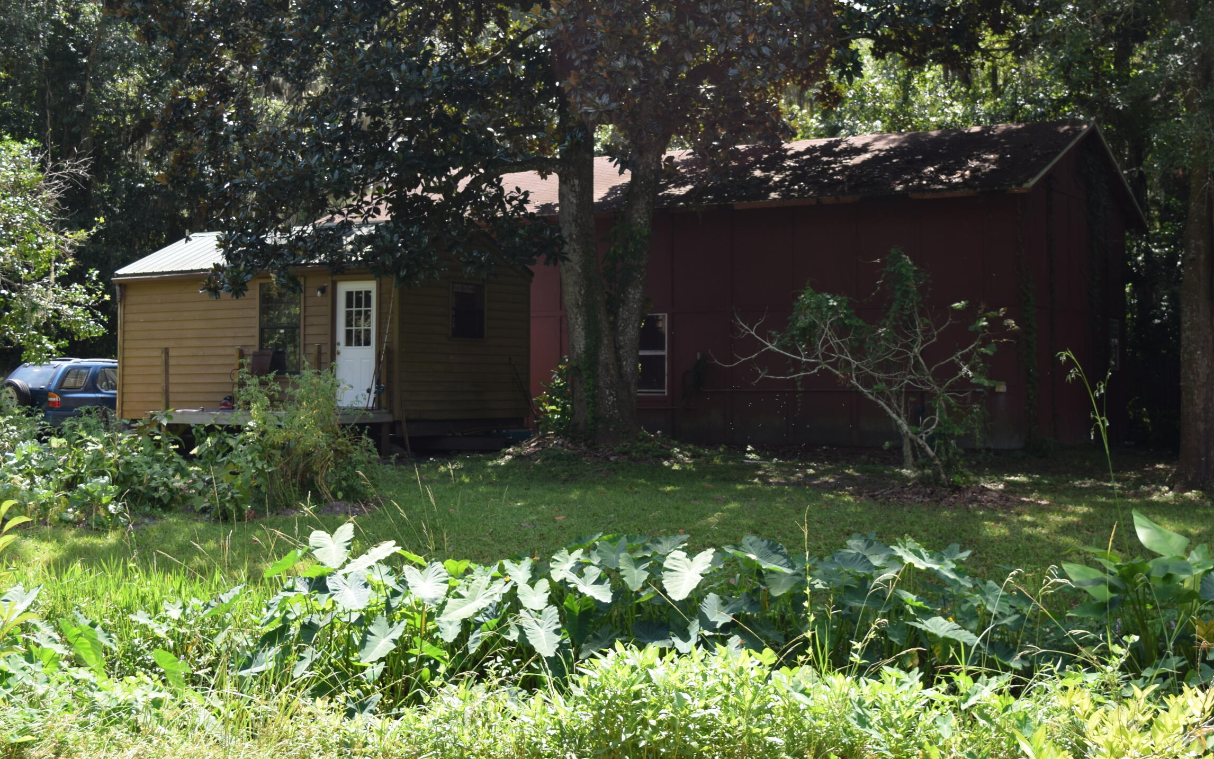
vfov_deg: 24.8
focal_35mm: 52
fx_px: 1720
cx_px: 700
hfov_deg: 38.8
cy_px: 318
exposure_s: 1/125
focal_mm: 26
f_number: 5.6
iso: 110
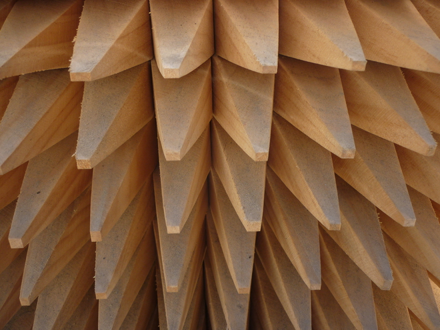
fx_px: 419
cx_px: 220
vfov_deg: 42.9
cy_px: 165
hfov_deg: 55.4
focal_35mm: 33
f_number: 2.8
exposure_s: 1/250
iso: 80
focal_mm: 5.5
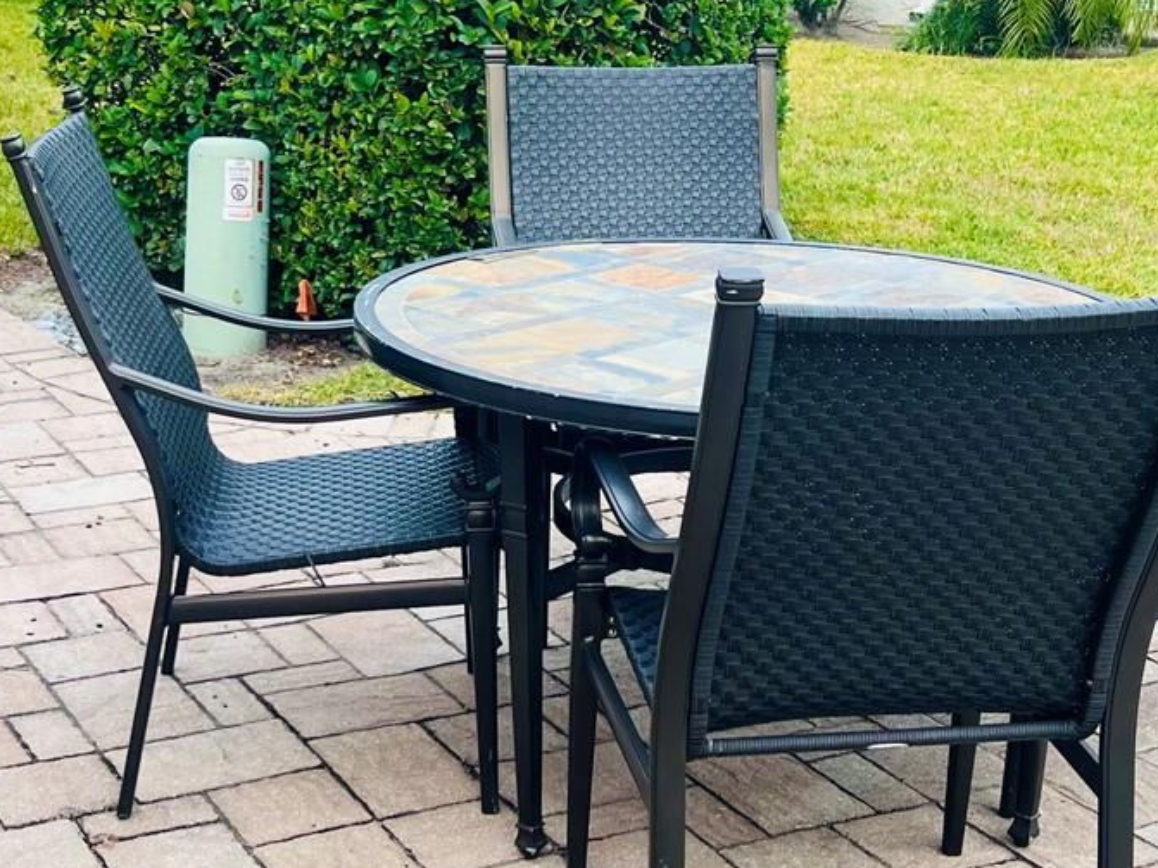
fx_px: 2074
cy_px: 404
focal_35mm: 62
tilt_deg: -16.8
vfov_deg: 23.6
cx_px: 533
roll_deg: -0.1
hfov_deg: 31.2
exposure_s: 1/230
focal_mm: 5.7
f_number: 1.5
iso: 40
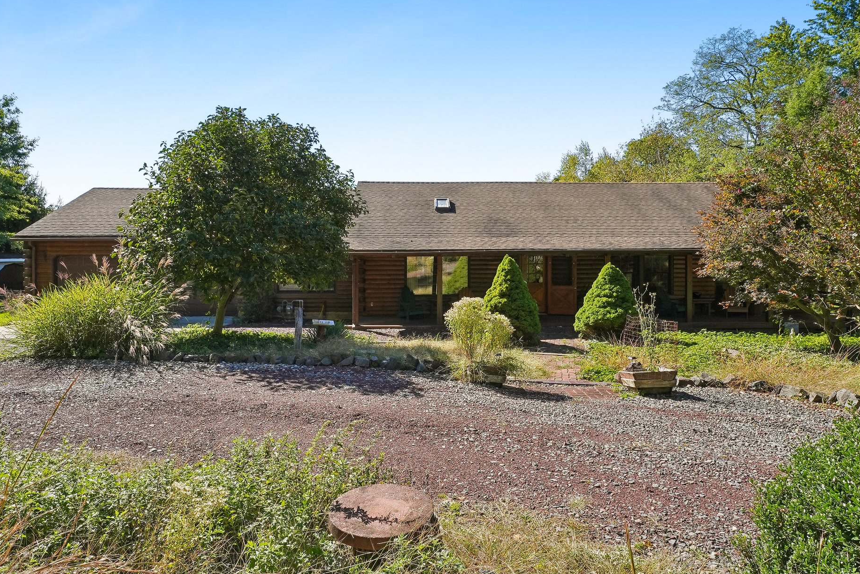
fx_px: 478
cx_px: 438
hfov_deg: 83.9
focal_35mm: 20
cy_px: 264
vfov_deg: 61.9
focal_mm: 17.9
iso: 640
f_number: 11
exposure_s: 1/400
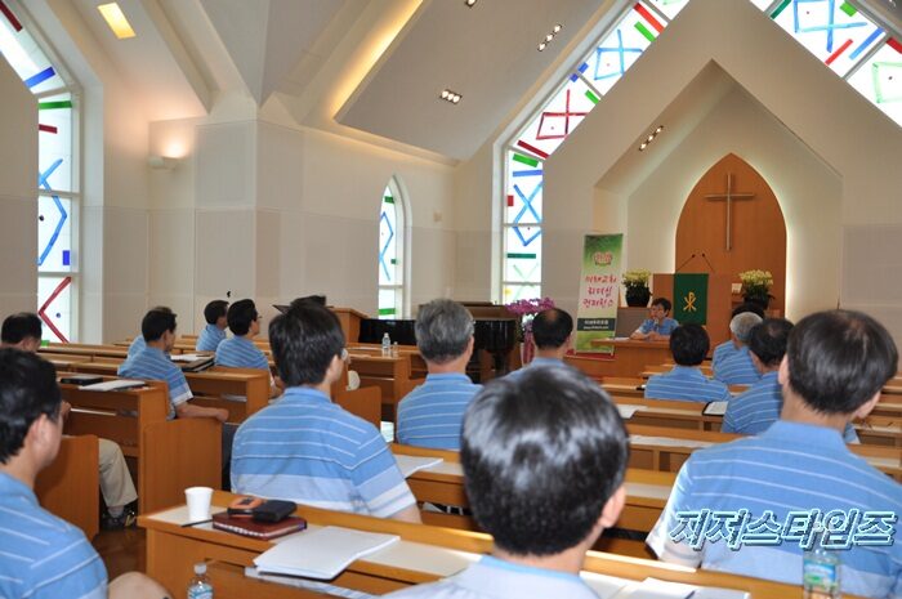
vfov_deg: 36.8
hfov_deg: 53.2
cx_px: 451
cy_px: 300
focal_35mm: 36
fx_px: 901
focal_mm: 24
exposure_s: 1/200
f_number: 3.8
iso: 220
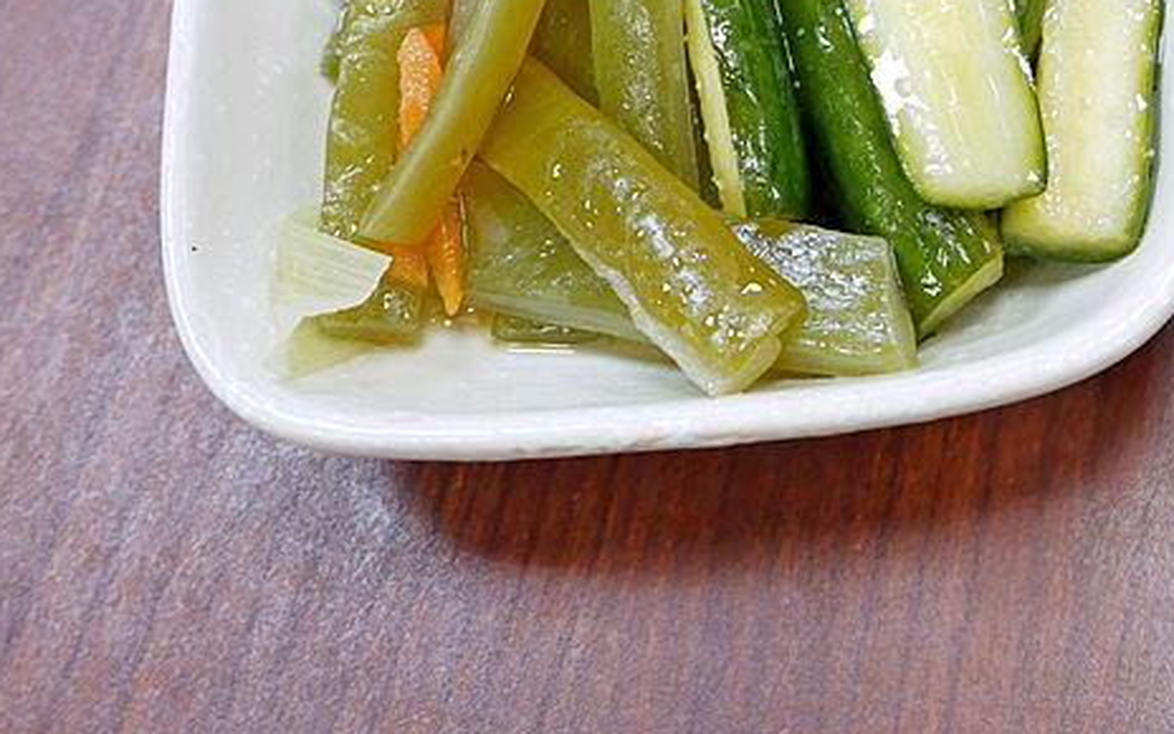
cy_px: -90
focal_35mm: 64
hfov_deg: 29.8
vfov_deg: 19.4
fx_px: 2048
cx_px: 1174
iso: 200
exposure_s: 1/80
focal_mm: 14
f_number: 2.5
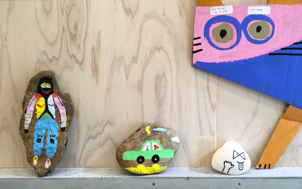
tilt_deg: -3.5
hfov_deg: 61.2
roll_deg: +0.1
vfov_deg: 40.6
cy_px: 88
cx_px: 152
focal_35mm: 31
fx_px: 255
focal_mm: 4.15
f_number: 2.2
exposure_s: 1/30
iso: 64
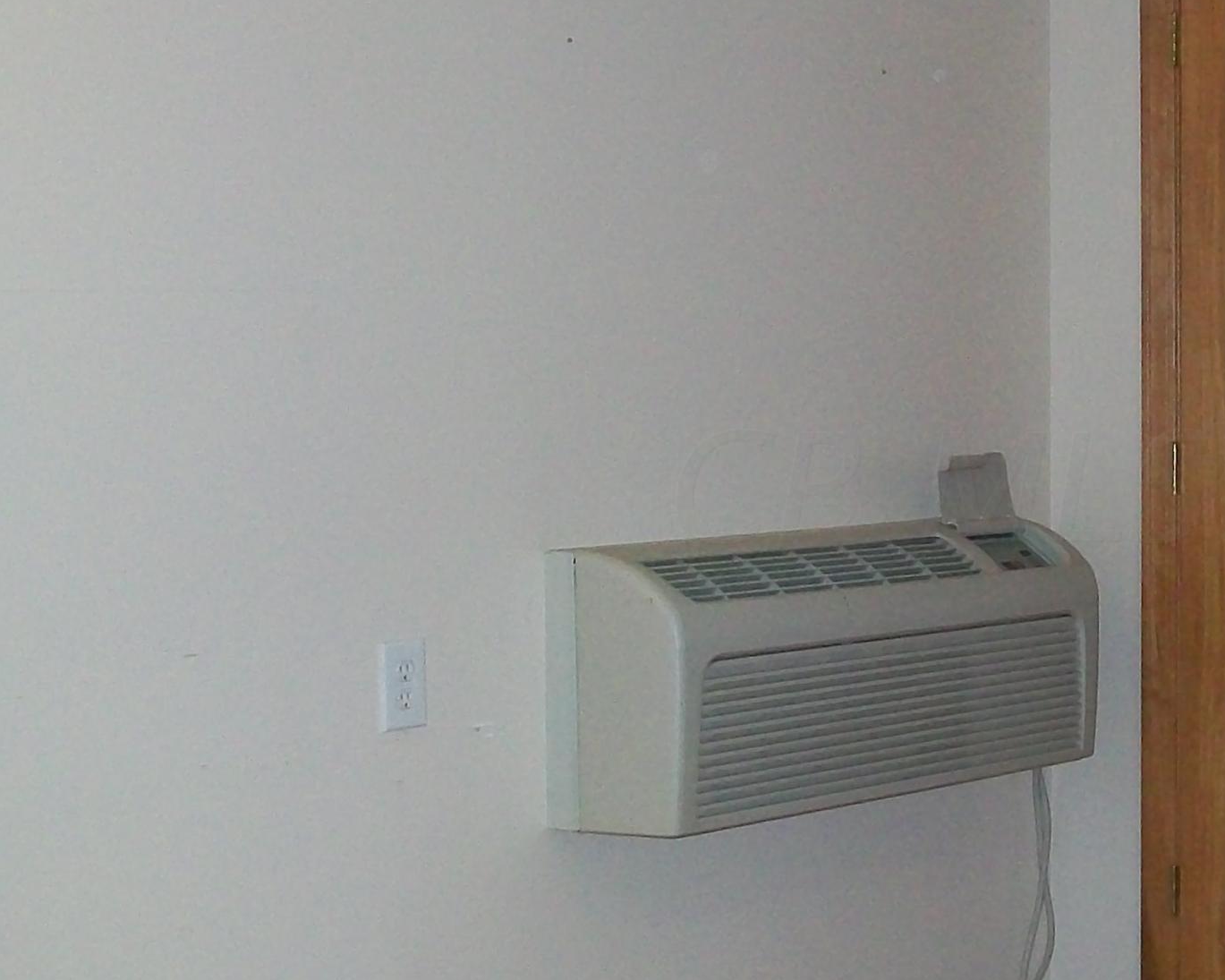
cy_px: 486
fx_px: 2791
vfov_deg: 19.9
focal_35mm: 77
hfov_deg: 24.4
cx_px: 940
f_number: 2.7
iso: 160
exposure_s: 1/60
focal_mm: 6
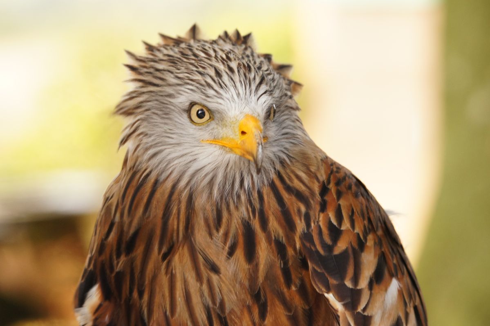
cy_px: 163
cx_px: 245
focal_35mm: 300
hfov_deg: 6.9
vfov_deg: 4.6
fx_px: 4079
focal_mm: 200
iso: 800
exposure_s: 1/100
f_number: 8
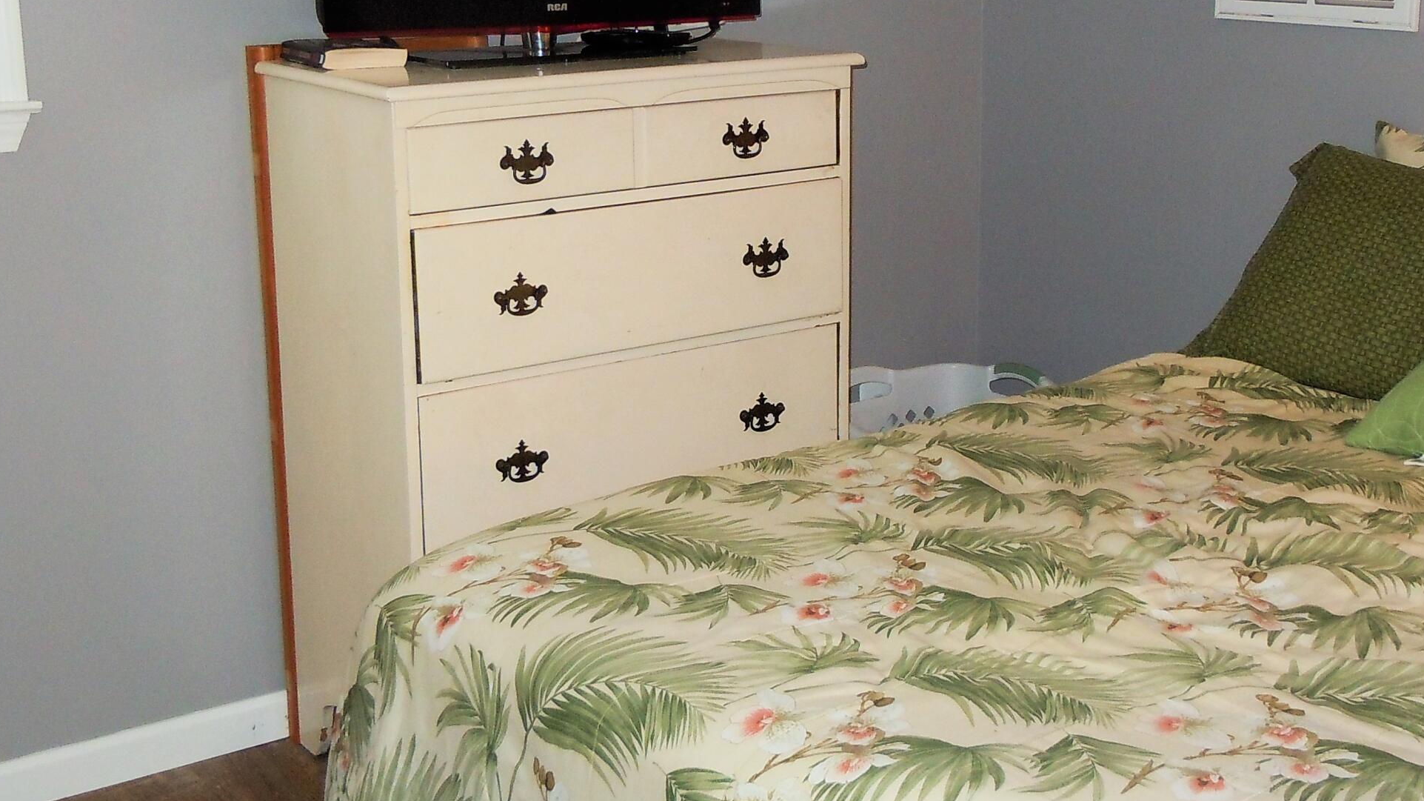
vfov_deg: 23.5
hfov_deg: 40.6
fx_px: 1925
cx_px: 761
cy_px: 379
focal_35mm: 51
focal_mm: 5.4
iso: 200
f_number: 3.5
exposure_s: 1/30
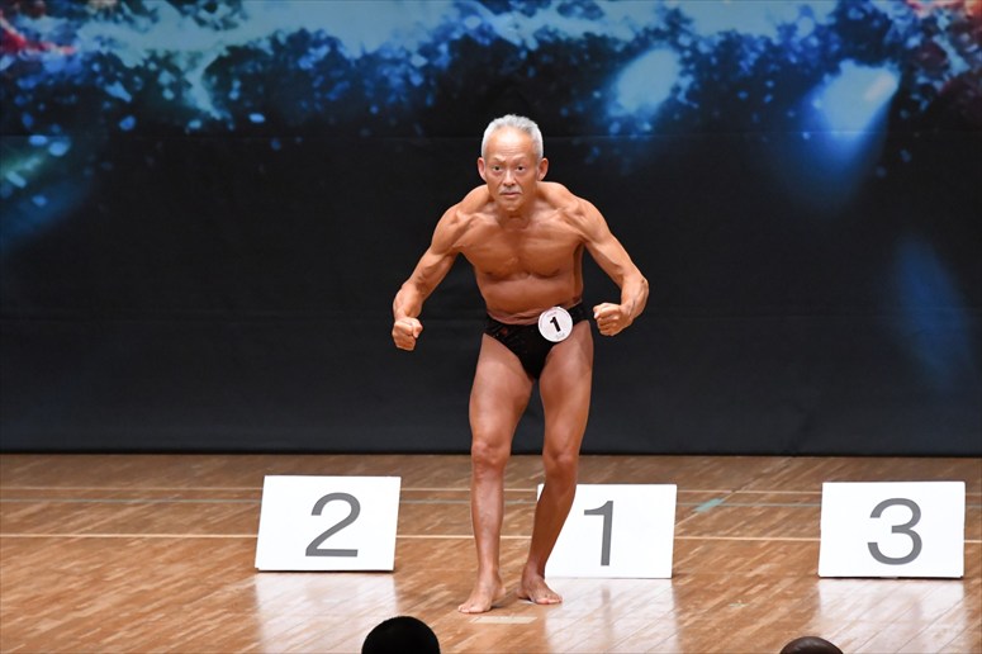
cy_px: 327
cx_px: 491
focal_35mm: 300
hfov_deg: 6.9
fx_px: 8179
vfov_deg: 4.6
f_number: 5.6
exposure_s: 1/400
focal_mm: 200
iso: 6400
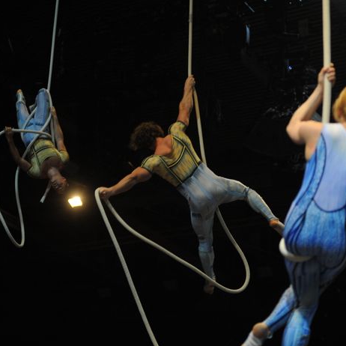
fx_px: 1165
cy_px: 174
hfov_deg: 16.9
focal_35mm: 103
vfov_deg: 16.9
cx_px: 199
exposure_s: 1/320
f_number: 2.8
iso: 2500
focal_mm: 80
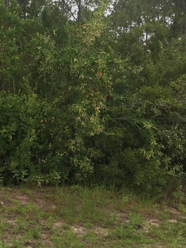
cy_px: 95
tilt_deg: +0.9
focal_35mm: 56
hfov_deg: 25.6
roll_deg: -4.4
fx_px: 401
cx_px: 35
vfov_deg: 34.2
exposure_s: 1/204
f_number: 2.2
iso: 25
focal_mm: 4.15
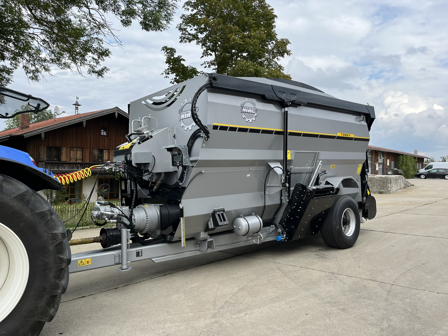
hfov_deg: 67.3
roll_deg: -1.1
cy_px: 168
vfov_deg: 53.1
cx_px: 224
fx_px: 336
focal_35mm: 26
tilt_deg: -2.2
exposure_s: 1/1748
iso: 50
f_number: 1.6
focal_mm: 5.1
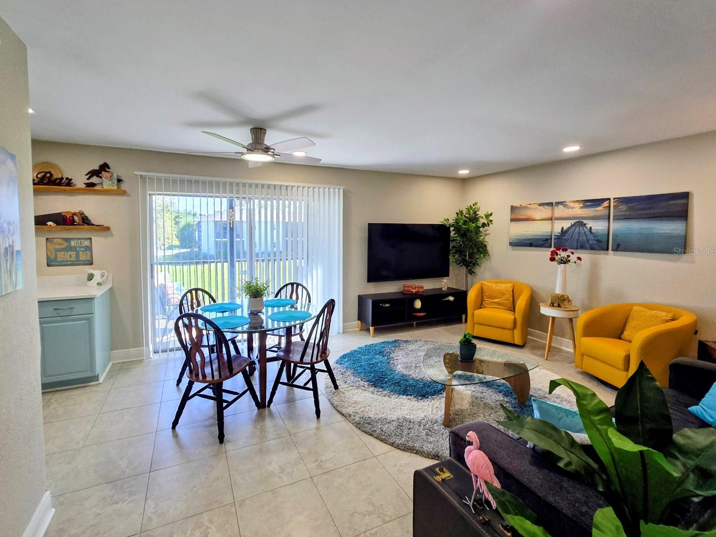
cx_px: 333
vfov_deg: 85.5
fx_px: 289
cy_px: 251
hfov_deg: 101.9
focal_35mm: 14
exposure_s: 1/120
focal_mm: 2.2
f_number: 2.2
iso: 80
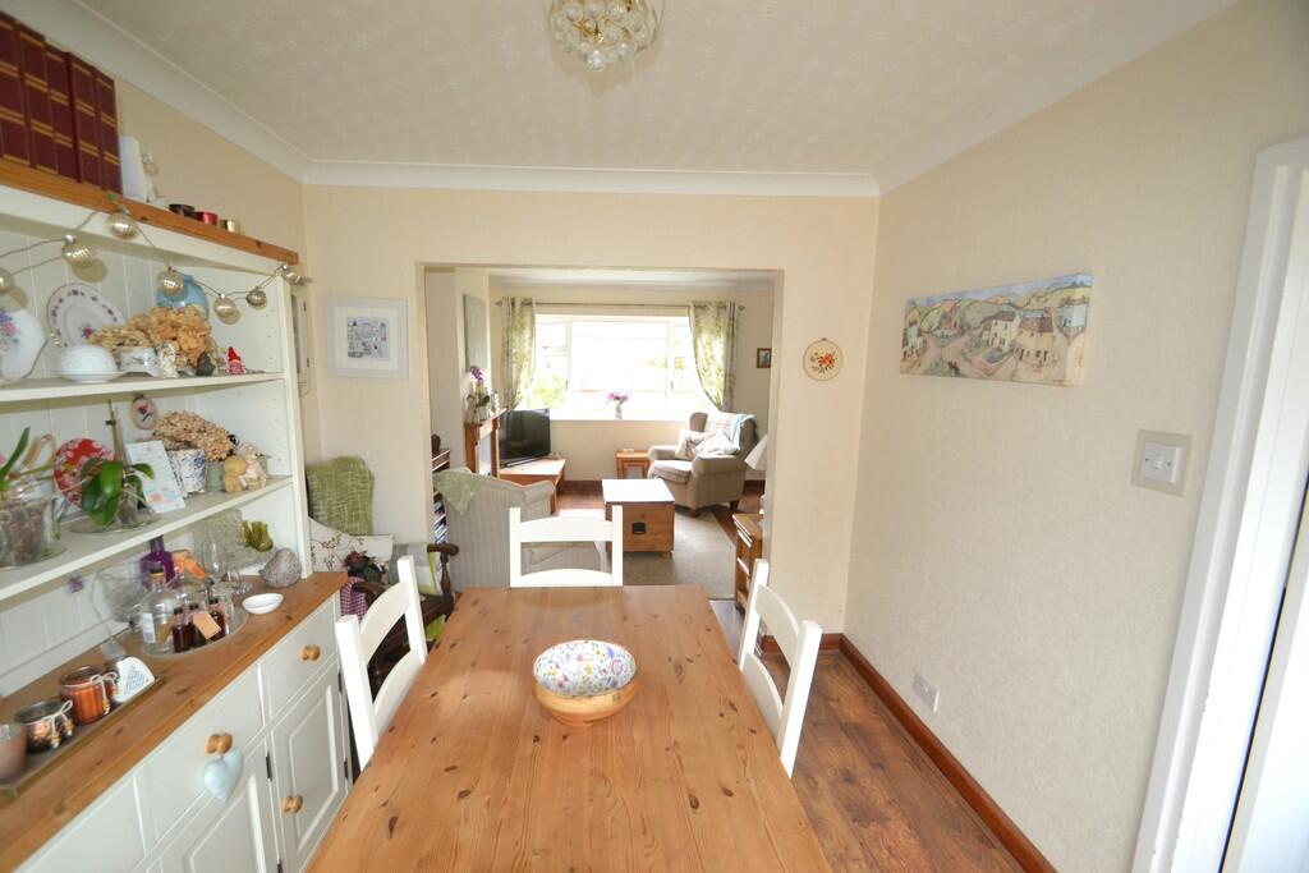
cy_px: 436
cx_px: 654
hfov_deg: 100.4
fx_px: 545
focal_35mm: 15
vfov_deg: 77.3
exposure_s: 1/60
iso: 720
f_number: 3.5
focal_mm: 10
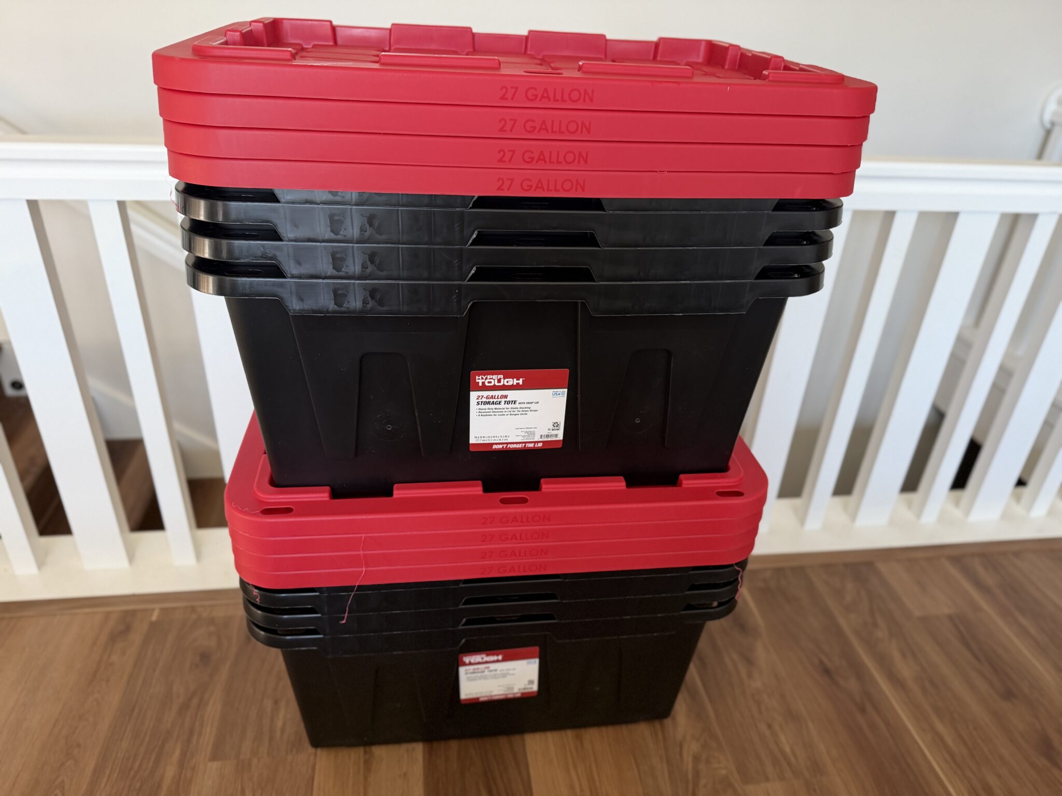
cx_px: 531
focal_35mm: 24
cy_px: 398
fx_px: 736
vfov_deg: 56.8
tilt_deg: -29.4
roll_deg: -4.2
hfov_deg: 71.6
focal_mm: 6.76
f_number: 1.78
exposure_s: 1/80
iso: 200
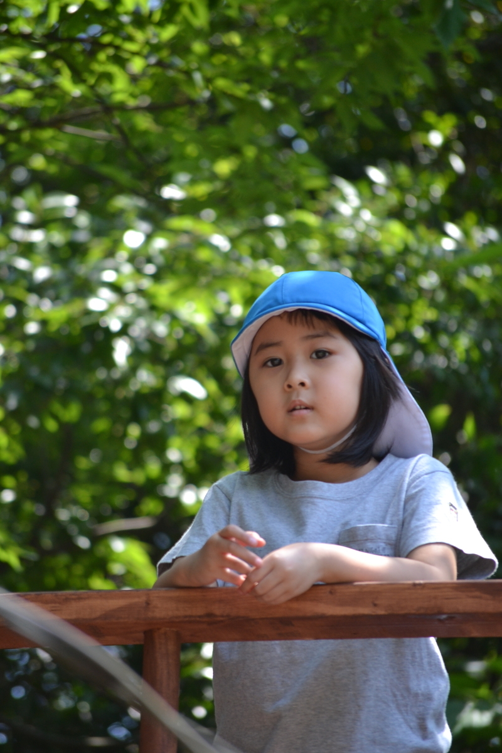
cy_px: 376
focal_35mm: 285
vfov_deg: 7.2
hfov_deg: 4.8
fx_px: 5961
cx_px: 251
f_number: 5.6
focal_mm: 190
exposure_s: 1/320
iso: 400
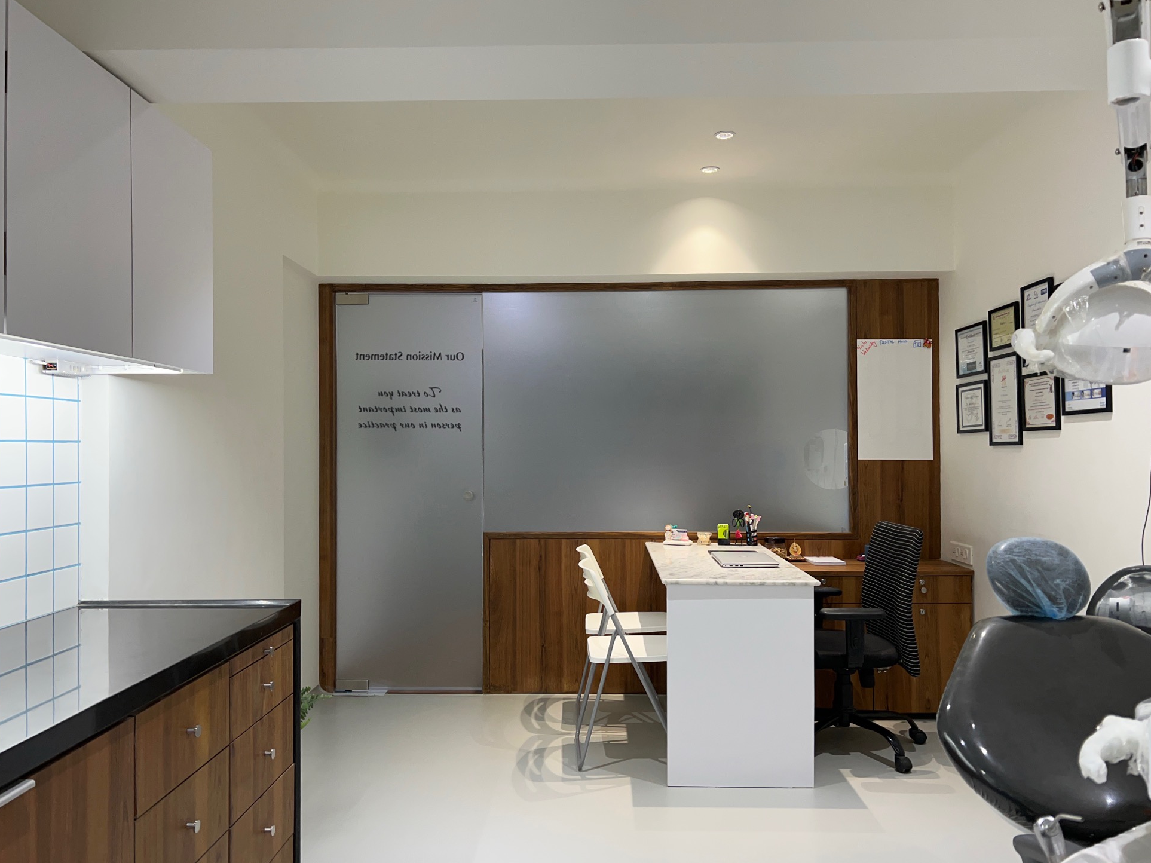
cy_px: 436
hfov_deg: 65.3
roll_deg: +0.3
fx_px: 898
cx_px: 571
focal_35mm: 27
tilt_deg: +0.0
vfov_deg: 51.3
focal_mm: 5.7
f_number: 1.5
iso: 100
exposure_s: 1/100
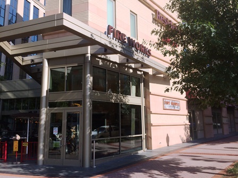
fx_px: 206
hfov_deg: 60.0
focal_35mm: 30
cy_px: 89
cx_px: 119
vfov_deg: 46.8
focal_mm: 4.12
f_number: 2.2
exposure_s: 1/1786
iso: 32
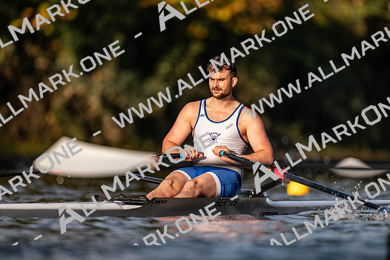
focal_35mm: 600
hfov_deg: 3.4
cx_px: 195
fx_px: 6501
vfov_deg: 2.3
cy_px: 130
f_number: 4
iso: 360
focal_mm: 600
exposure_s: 1/2500
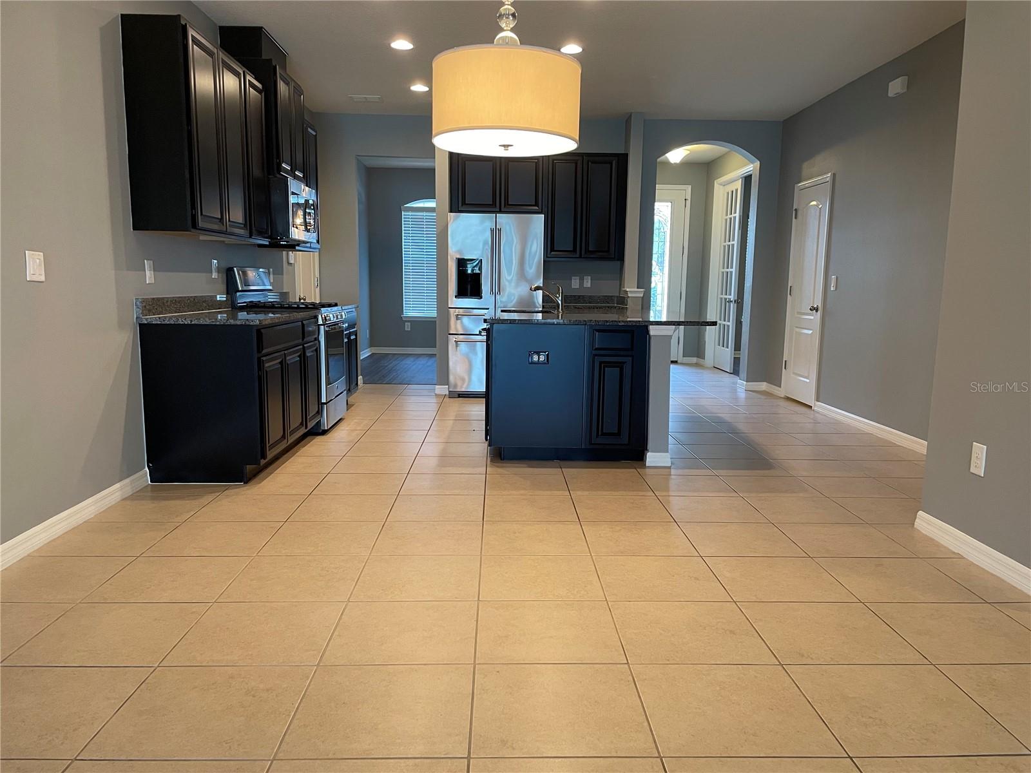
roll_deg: -0.9
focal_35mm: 26
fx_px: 774
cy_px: 386
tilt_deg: -7.6
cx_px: 516
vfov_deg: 53.1
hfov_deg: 67.3
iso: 160
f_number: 1.6
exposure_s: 1/60
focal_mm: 4.2
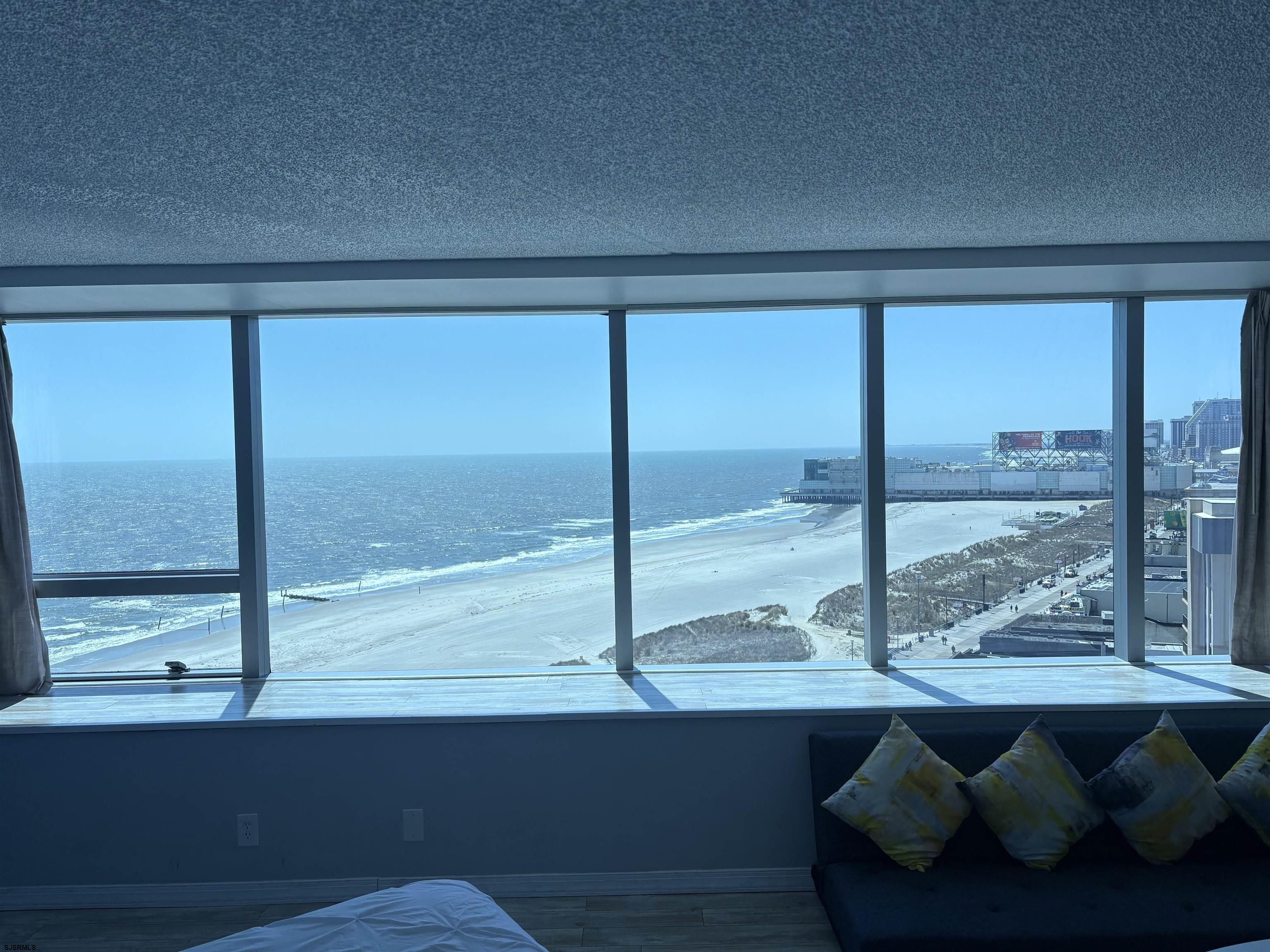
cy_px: 476
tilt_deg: -0.8
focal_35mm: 26
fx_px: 954
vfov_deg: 53.1
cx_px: 635
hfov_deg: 67.3
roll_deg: +1.8
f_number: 1.6
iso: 50
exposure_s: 1/1799
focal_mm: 5.96
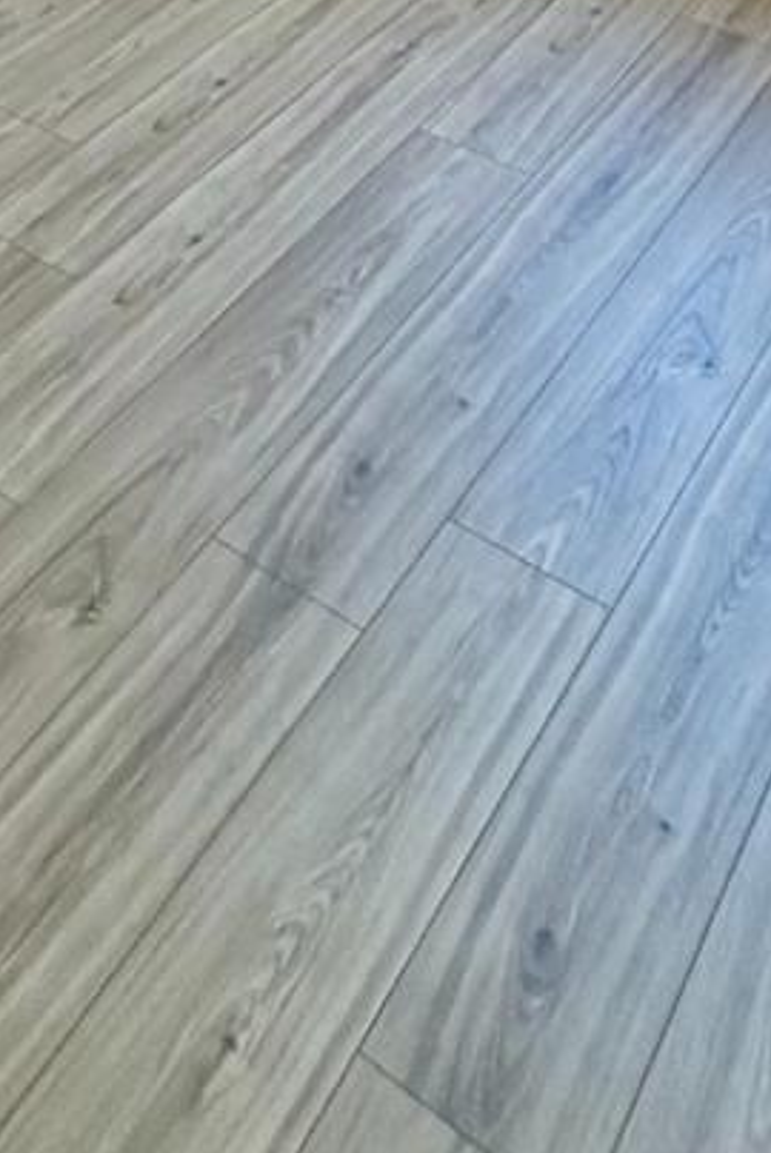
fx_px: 1732
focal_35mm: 54
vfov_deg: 22.9
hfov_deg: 25.0
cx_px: 278
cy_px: -860
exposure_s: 1/120
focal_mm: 2.22
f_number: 2.2
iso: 100
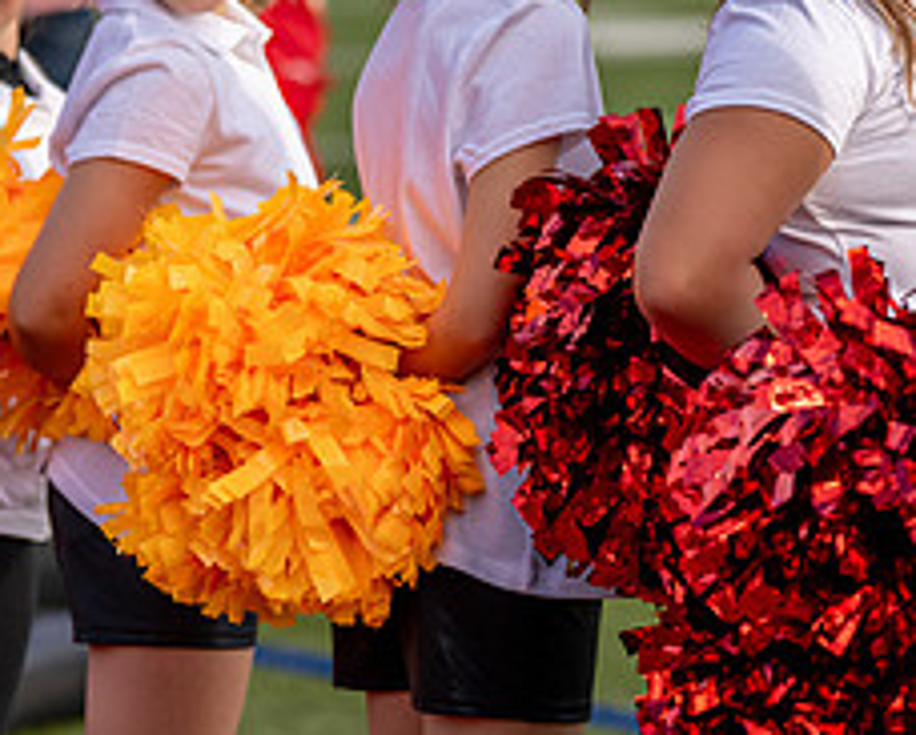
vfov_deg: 5.4
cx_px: 483
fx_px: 7845
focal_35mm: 289
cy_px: 129
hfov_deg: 6.7
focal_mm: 105
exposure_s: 1/3200
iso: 200
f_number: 2.8
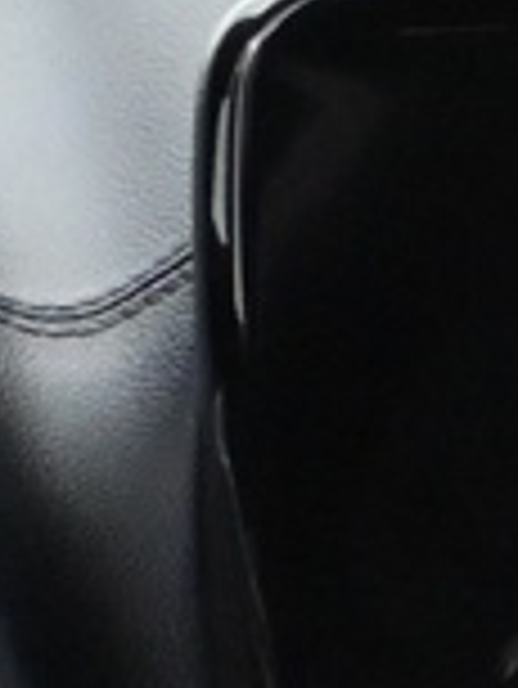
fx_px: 6097
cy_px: 706
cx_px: 2293
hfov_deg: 4.4
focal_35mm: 306
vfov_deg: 6.4
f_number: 3.8
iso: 4000
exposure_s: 1/30
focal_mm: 20
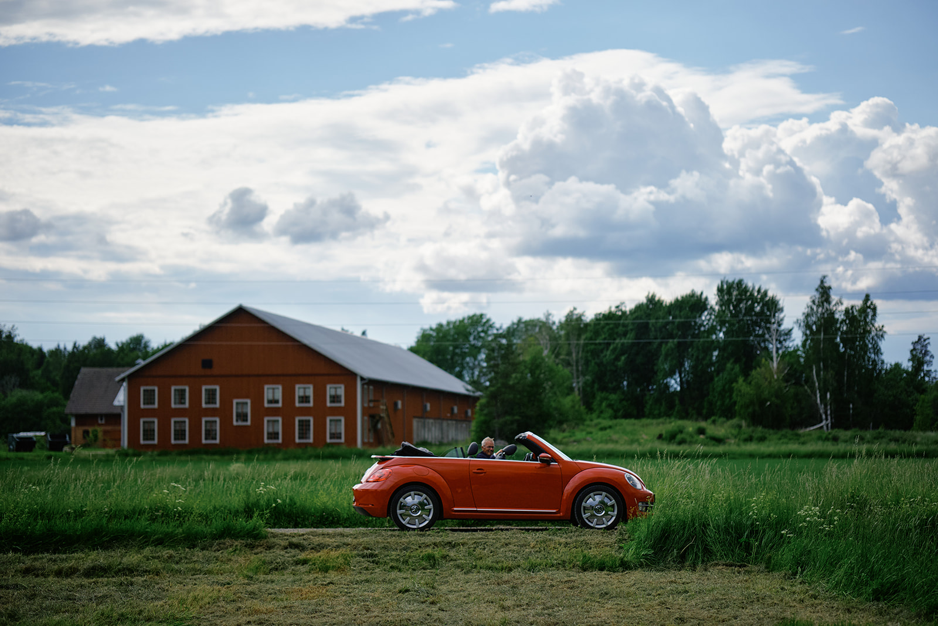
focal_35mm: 84
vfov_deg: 16.3
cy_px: 313
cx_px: 469
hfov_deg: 24.2
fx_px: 2189
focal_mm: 56
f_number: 1.2
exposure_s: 1/23000
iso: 320
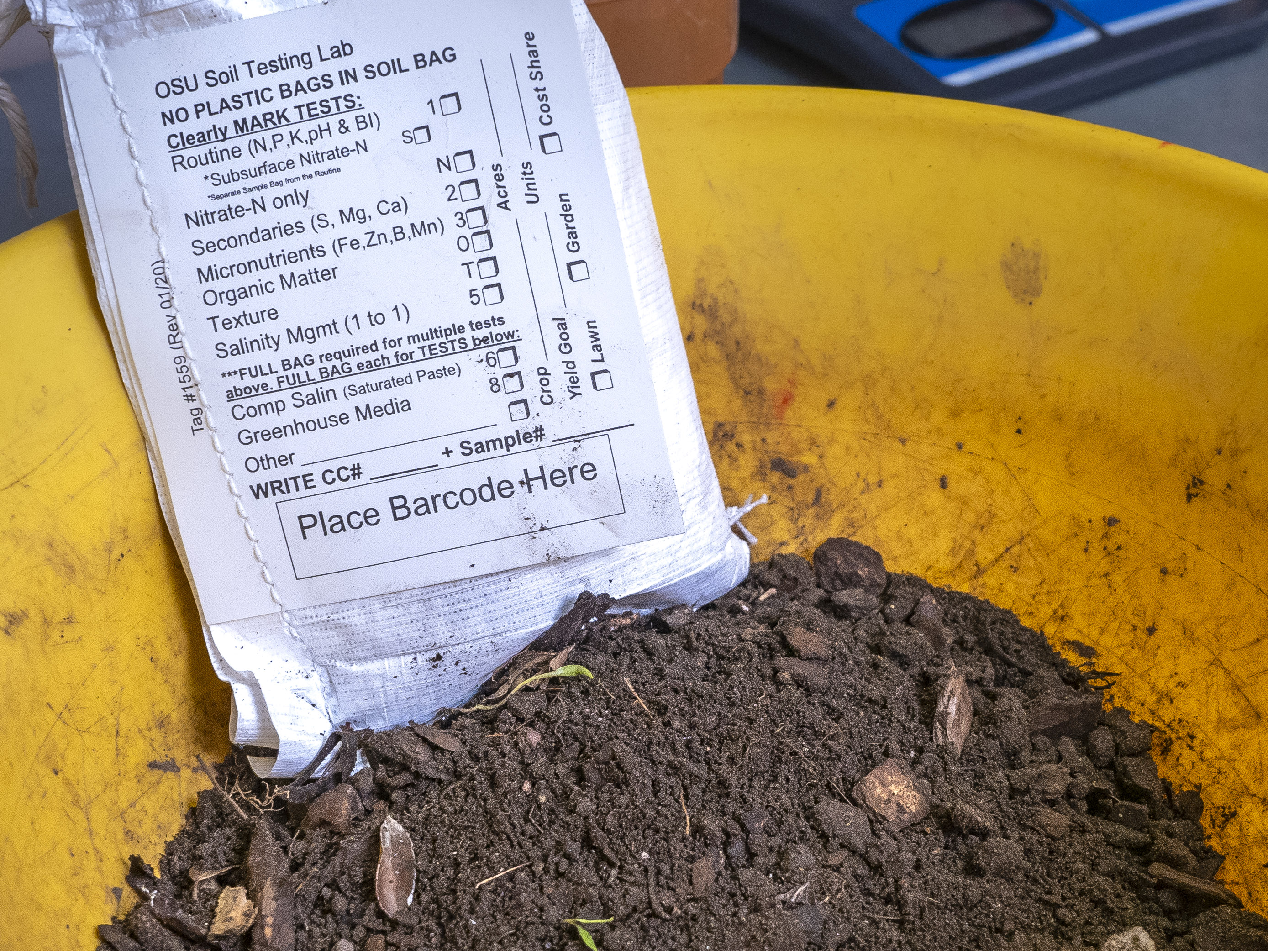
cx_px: 735
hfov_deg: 34.3
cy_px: 595
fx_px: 2051
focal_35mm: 56
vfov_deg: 26.0
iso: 640
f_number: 4
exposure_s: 1/50
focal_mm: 15
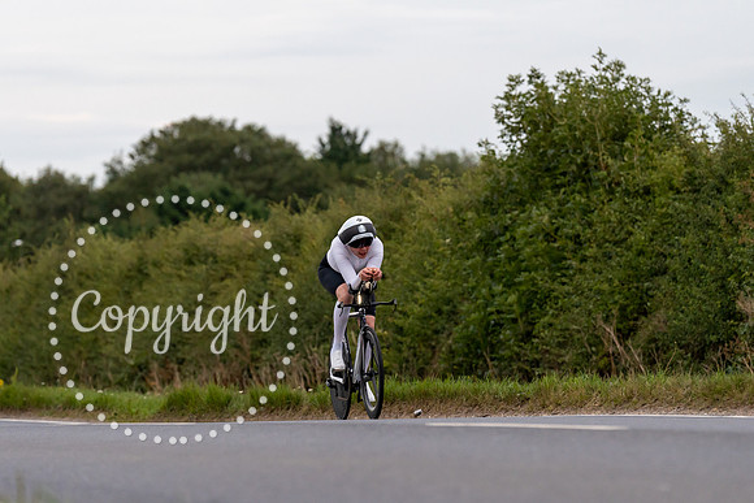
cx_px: 374
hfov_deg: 9.8
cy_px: 278
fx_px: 4390
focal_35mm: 210
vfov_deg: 6.6
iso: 1600
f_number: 3.5
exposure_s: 1/800
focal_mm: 173
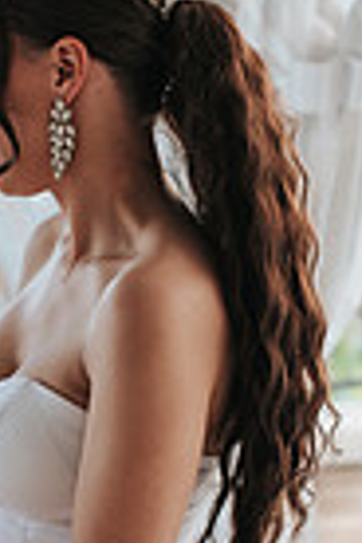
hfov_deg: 8.4
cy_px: 354
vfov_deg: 12.6
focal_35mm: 163
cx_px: 47
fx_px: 2458
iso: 100
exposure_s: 1/160
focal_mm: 50
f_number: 2.8
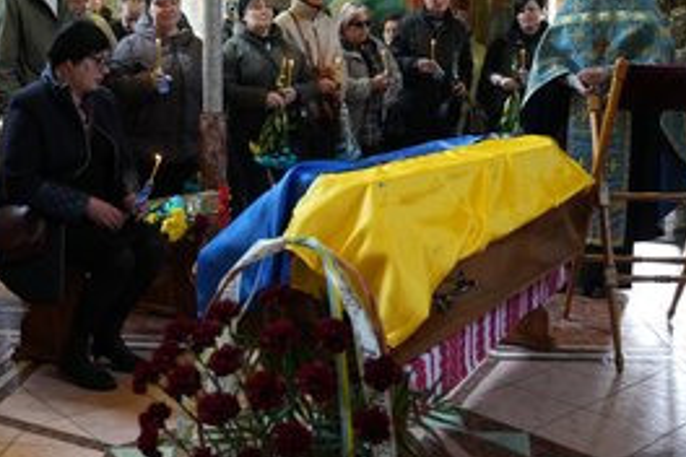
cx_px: 322
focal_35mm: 44
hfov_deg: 44.5
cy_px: 201
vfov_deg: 30.5
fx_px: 838
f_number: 3.2
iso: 3200
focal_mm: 29
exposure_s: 1/200
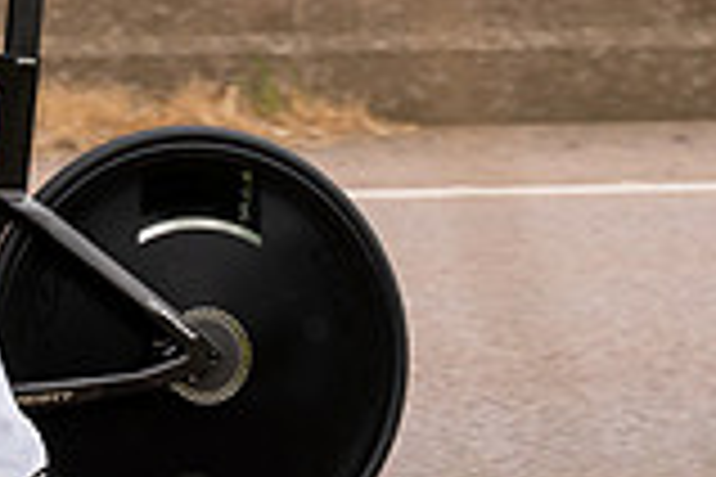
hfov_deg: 7.4
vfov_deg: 5.0
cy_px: -139
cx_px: -450
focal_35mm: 273
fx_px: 5429
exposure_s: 1/1000
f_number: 3.5
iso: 250
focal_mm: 70
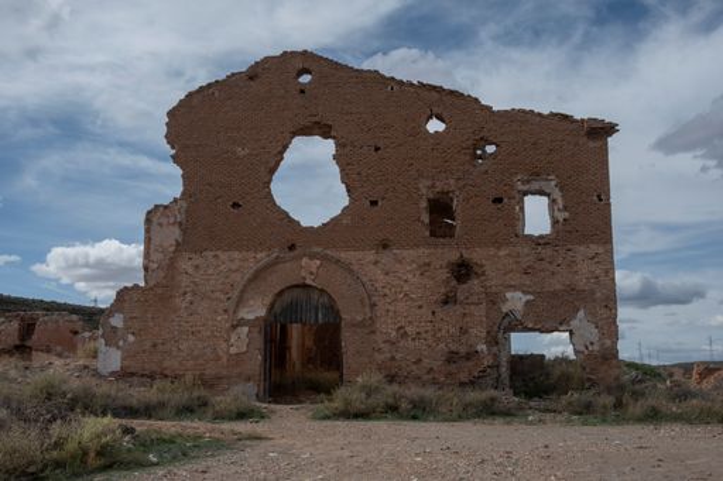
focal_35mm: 38
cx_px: 362
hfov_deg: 50.7
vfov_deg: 35.0
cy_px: 240
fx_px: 763
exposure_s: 1/60
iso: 100
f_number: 6.4
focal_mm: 25.4
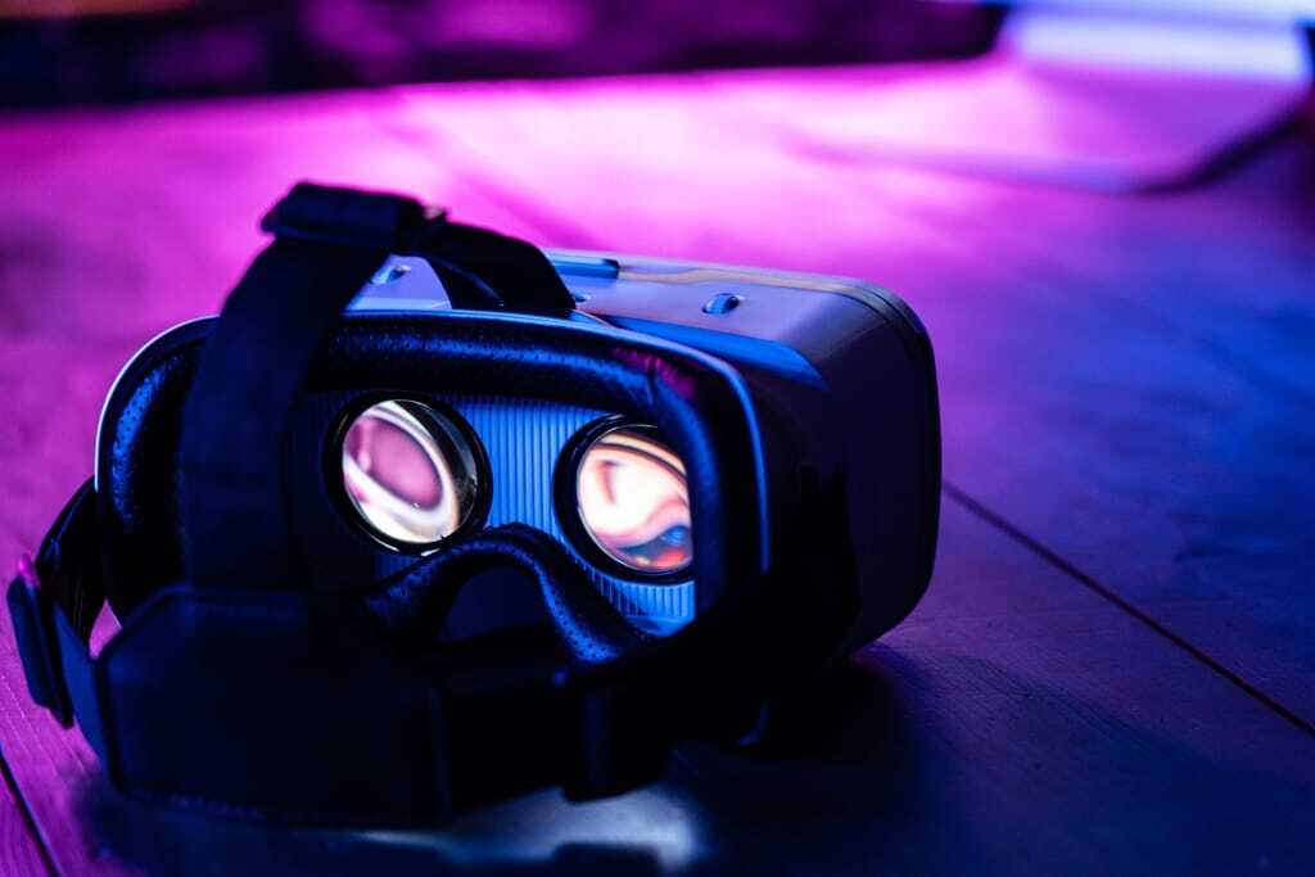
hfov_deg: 20.4
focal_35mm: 100
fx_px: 3653
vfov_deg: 13.7
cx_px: 658
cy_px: 438
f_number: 4
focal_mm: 100
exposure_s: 1/30
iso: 1600
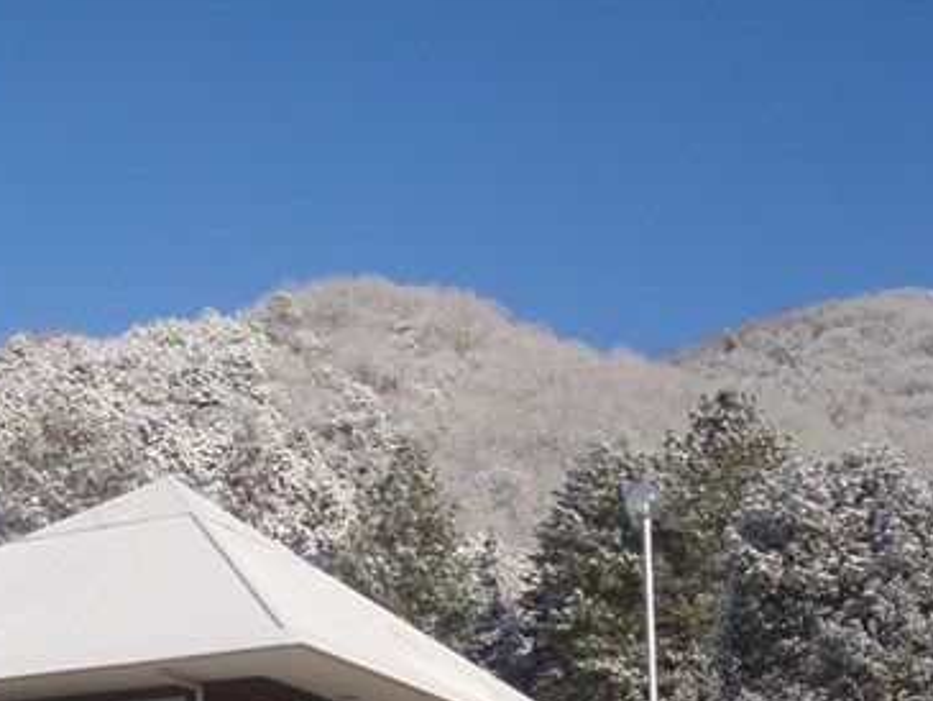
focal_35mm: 64
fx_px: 1726
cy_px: 569
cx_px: 299
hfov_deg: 30.0
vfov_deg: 22.6
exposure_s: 1/80
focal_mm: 6.83
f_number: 13
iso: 100
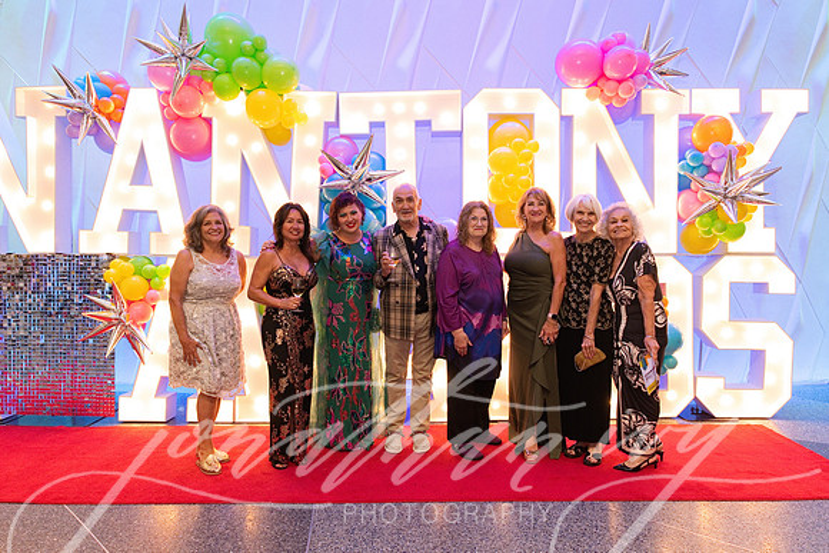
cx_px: 414
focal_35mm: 24
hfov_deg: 73.7
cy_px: 276
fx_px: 553
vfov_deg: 53.2
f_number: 3.5
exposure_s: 1/125
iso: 2000
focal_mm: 24
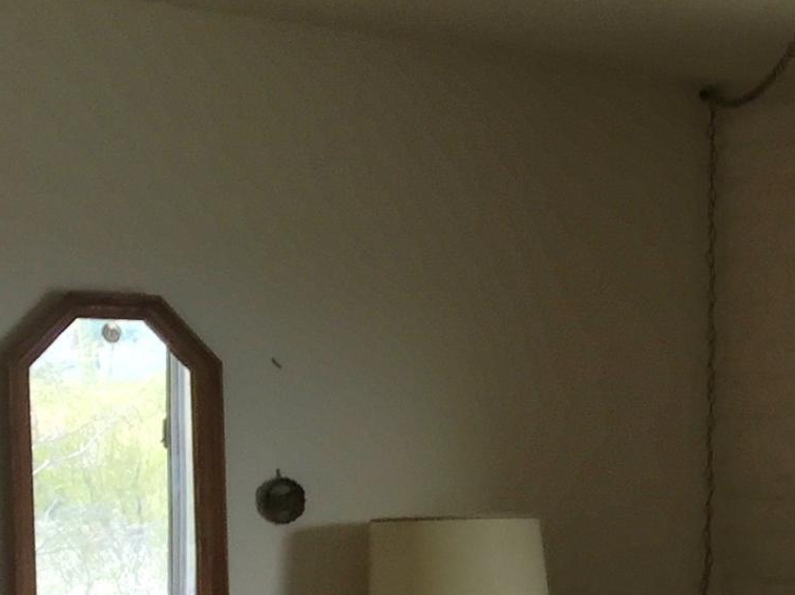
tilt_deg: -7.5
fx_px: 2640
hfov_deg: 15.3
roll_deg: -1.5
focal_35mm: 115
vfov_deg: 12.5
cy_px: 725
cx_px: 1335
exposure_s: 1/60
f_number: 2.2
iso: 32
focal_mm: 4.15
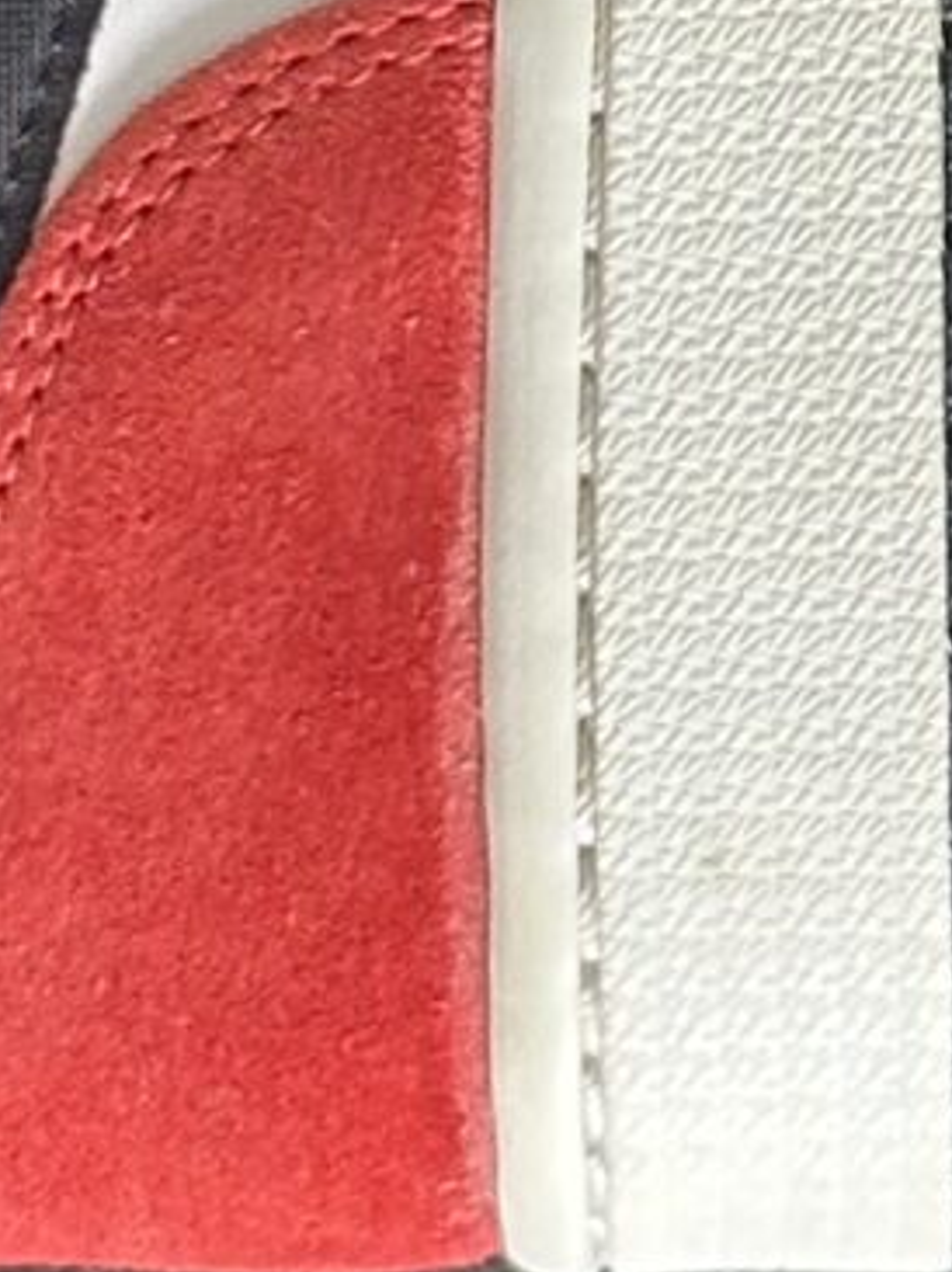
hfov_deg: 4.4
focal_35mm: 336
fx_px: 12335
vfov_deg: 5.8
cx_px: 910
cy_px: -918
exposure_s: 1/50
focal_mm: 6.86
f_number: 1.78
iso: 100
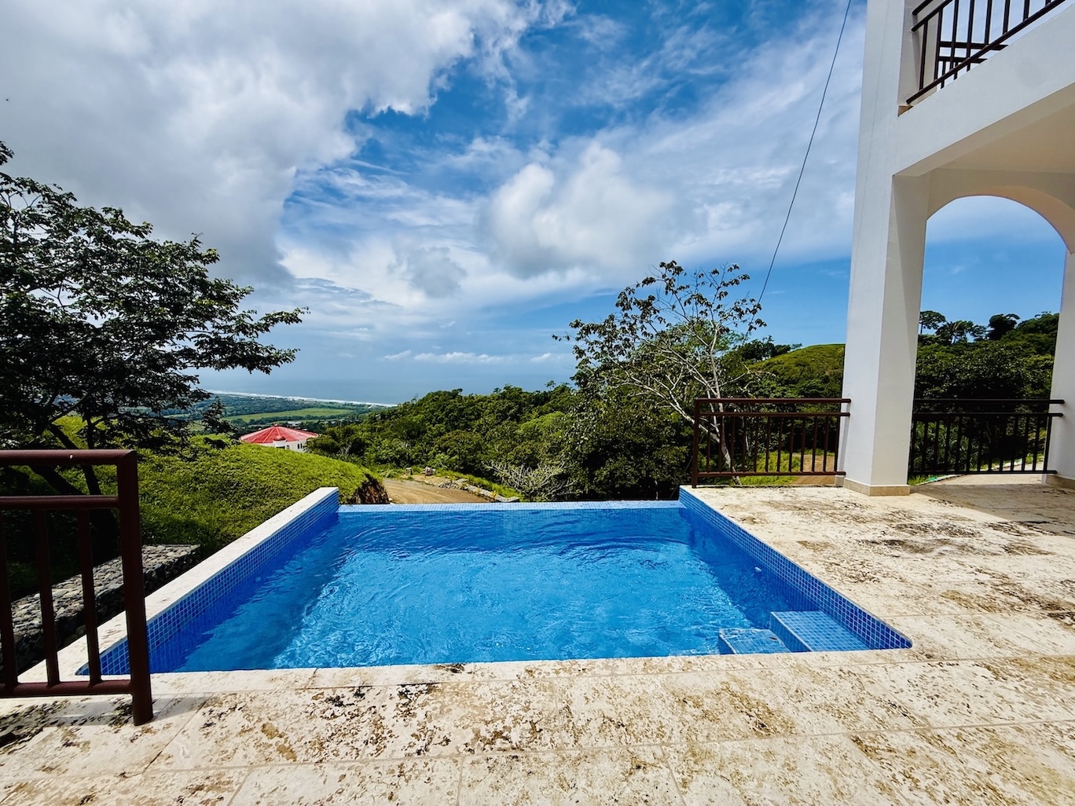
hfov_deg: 102.1
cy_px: 403
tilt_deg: -4.0
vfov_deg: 85.7
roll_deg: -0.7
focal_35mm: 14
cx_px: 538
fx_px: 435
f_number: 2.2
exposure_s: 1/3663
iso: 50
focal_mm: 2.22
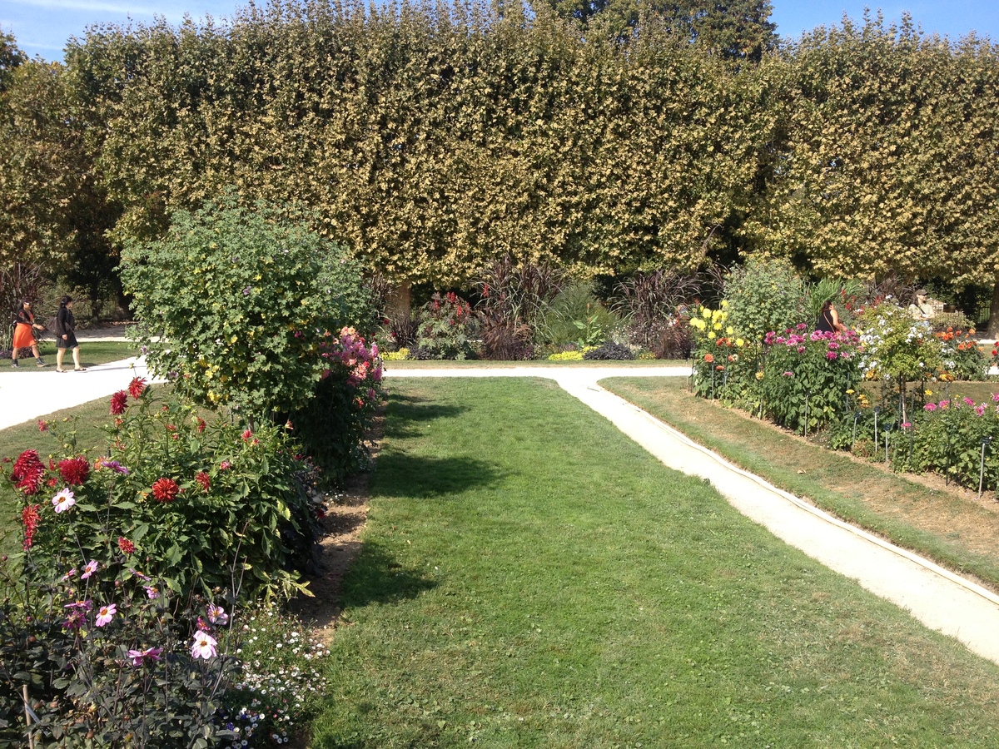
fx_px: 1010
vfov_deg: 40.7
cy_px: 374
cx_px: 500
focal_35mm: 35
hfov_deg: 52.6
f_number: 2.4
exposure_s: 1/767
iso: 50
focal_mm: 4.28
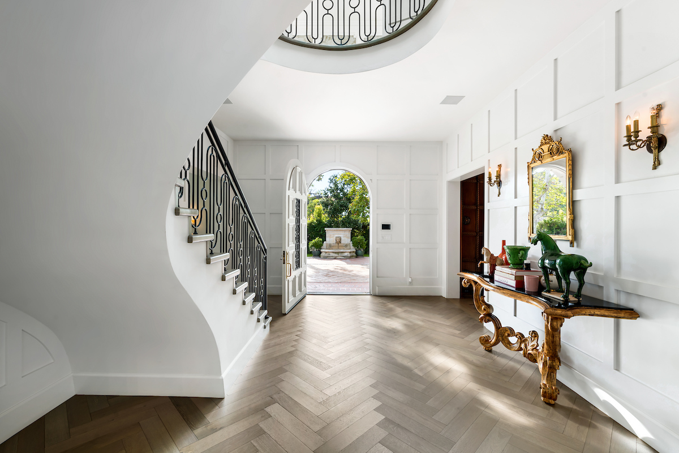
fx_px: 302
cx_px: 340
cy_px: 226
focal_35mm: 16
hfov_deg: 96.7
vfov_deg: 73.7
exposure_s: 1/30
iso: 64
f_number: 10
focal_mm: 16
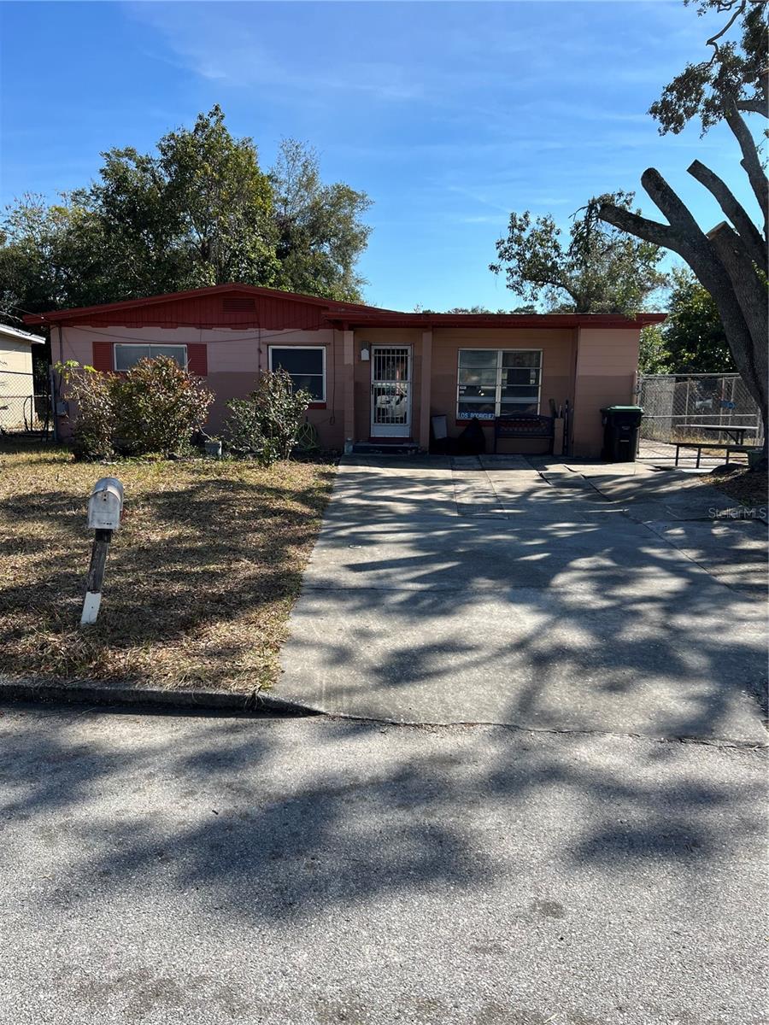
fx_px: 770
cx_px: 384
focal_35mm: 26
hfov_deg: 53.1
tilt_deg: -8.7
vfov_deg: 67.3
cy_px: 512
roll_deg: -0.9
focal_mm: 5.7
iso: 50
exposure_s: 1/2299
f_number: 1.5
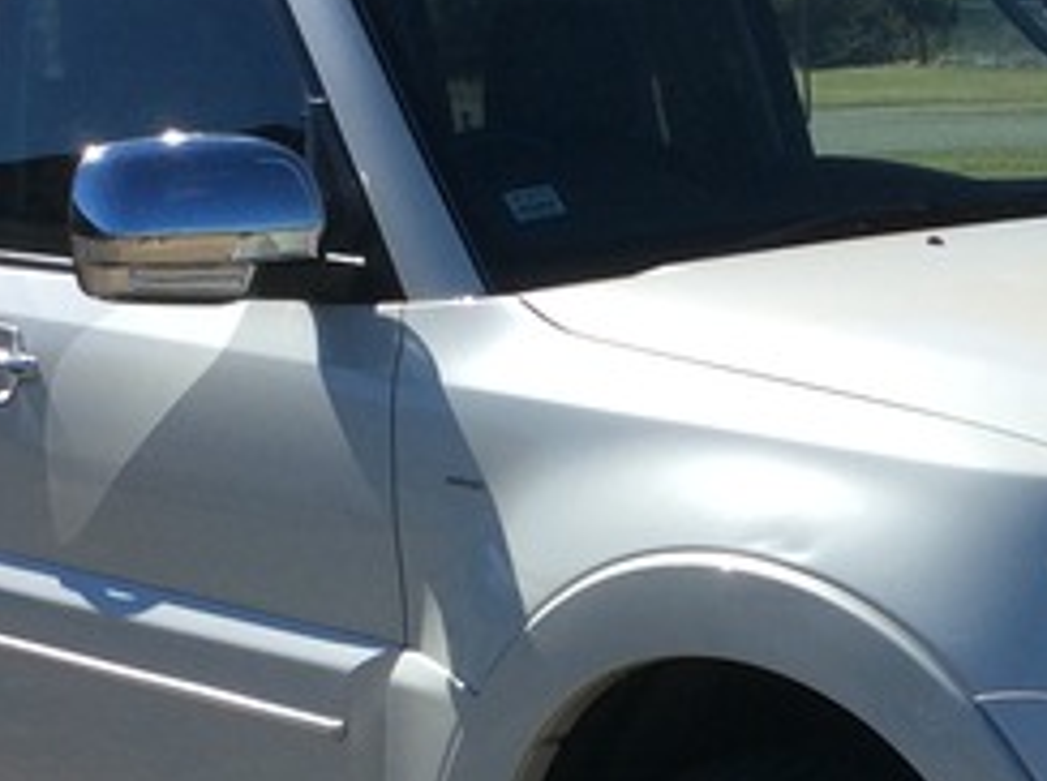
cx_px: 815
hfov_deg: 18.6
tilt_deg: -8.2
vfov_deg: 13.9
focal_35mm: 105
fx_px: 3170
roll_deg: +2.2
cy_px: 734
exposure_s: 1/1271
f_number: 2.4
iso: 32
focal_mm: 3.3
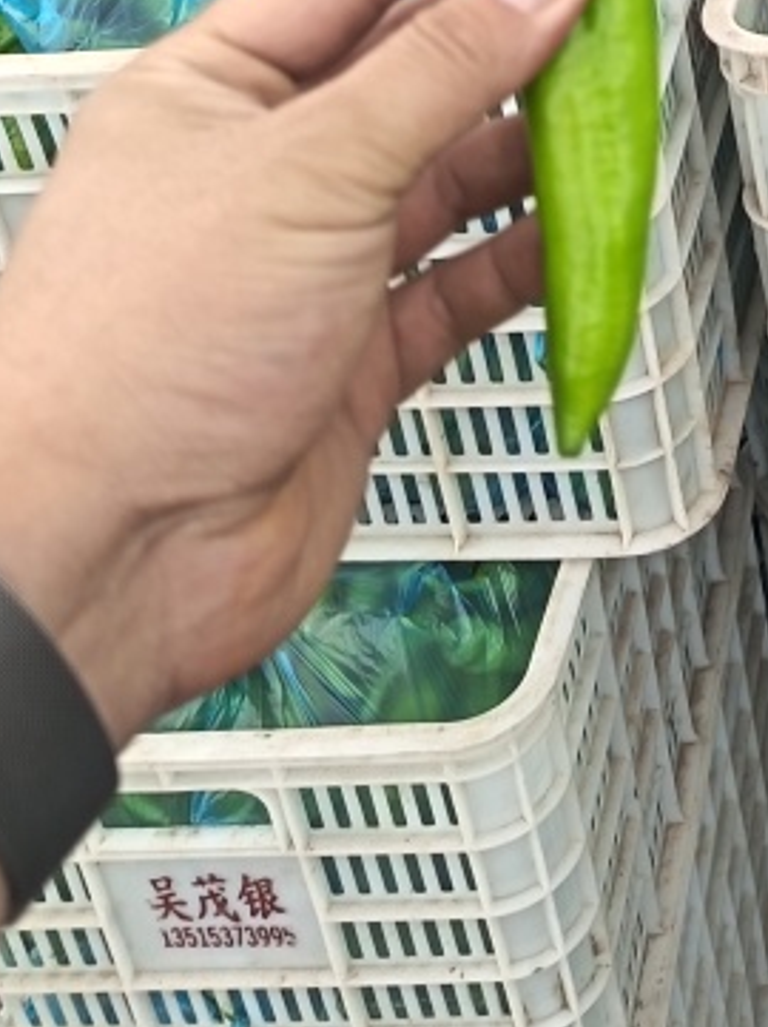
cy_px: -243
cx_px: 899
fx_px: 2104
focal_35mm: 71
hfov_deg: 19.6
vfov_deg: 24.5
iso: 150
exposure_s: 1/100
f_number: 1.75
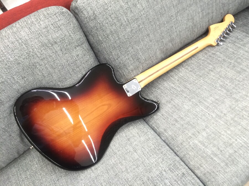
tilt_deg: -56.3
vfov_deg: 48.2
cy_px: 93
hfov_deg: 61.7
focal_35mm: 29
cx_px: 124
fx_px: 209
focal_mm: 4.15
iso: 64
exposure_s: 1/30
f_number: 2.2
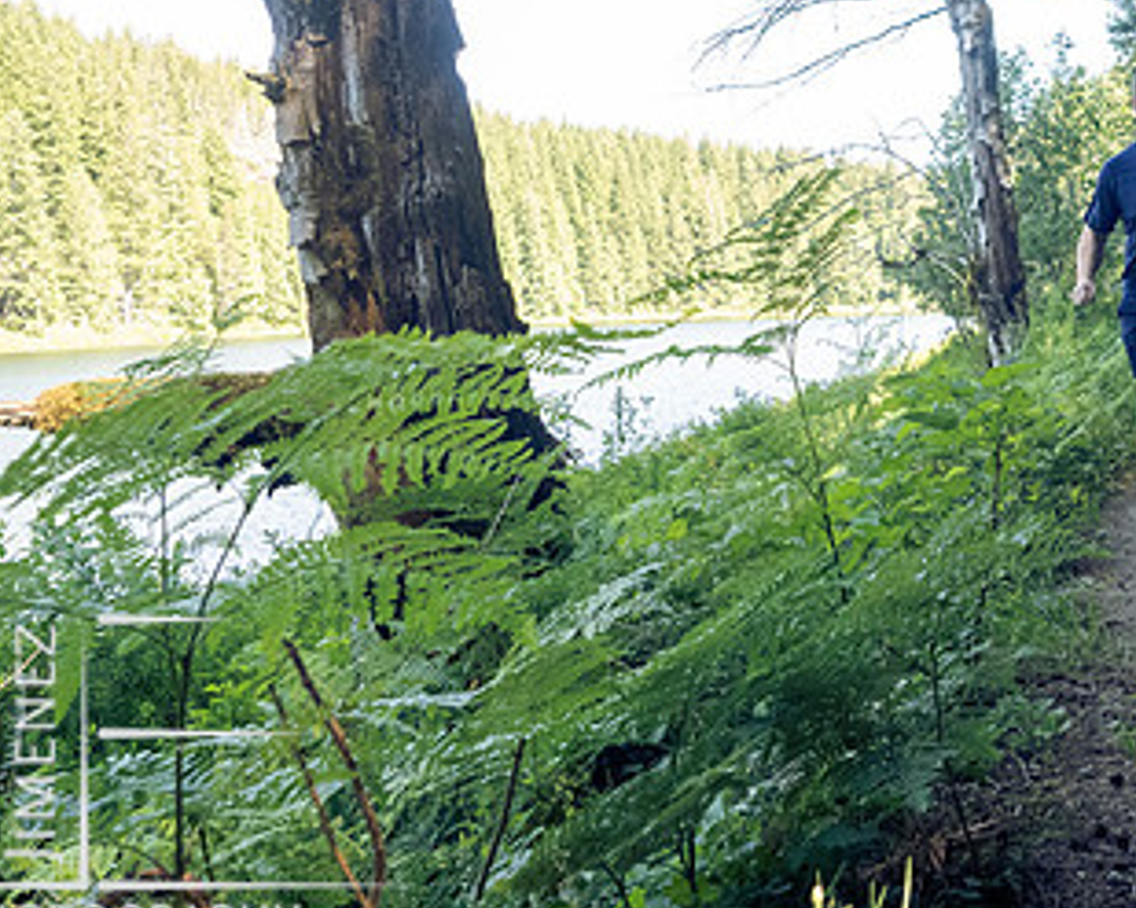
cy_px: 215
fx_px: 1479
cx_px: 960
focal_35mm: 44
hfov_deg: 39.8
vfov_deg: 33.4
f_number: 3.2
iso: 2000
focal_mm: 12
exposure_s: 1/1000
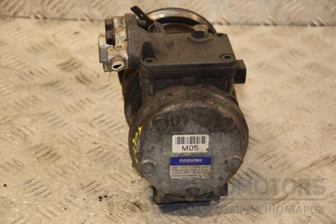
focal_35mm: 105
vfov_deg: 13.0
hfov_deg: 19.5
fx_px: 980
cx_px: 168
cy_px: 112
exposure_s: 1/125
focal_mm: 70
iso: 800
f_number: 5.3
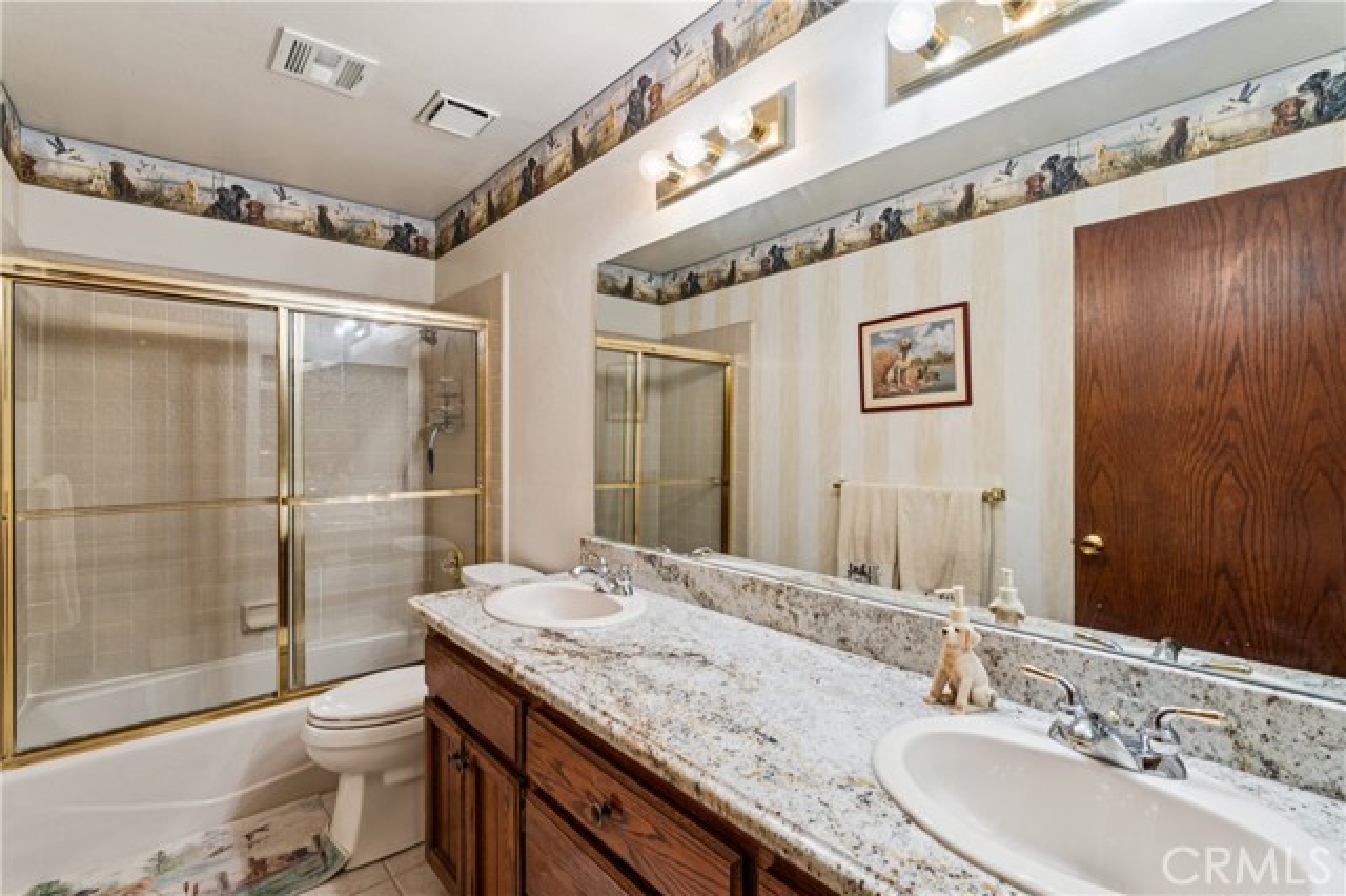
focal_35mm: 16
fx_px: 613
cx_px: 673
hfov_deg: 95.4
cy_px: 448
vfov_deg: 72.3
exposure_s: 1/1.25
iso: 100
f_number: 13
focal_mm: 16.4
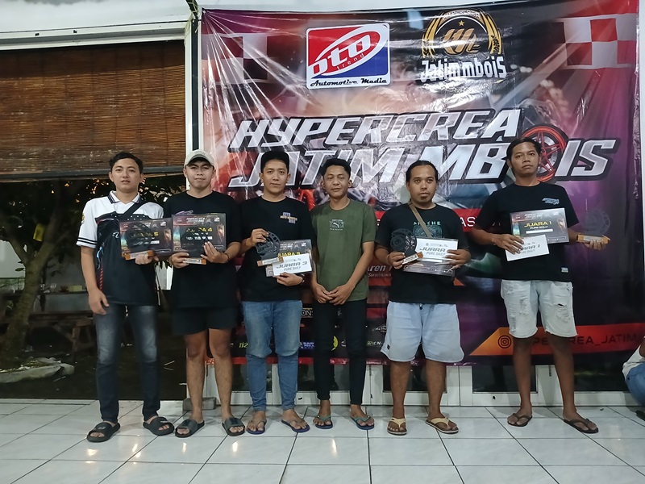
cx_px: 322
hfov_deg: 67.3
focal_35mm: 26
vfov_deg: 53.1
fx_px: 484
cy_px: 242
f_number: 1.8
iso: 1000
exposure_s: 1/20
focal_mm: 3.98
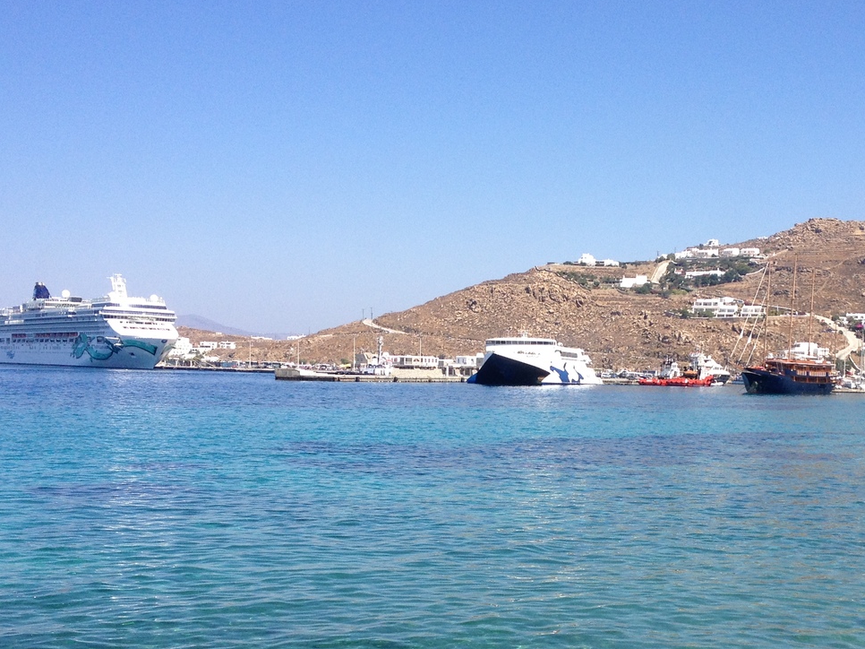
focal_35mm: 58
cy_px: 490
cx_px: 558
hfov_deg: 33.0
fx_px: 1449
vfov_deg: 24.9
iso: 50
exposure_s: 1/1727
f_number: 2.4
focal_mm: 4.28
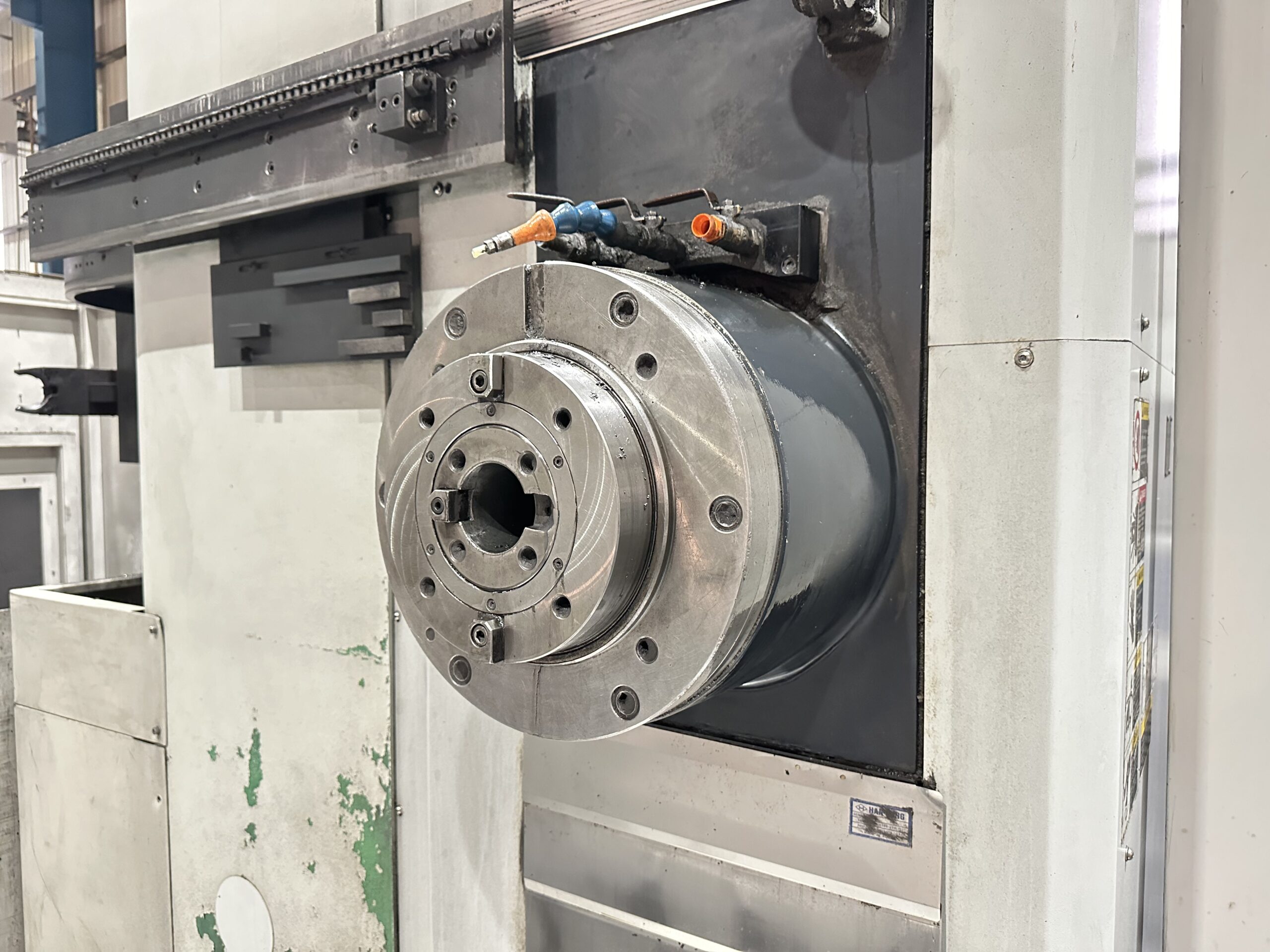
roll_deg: +0.1
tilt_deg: -3.7
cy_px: 476
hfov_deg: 71.6
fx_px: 881
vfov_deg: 56.8
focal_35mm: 24
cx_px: 635
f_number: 1.78
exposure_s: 1/25
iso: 800
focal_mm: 6.86
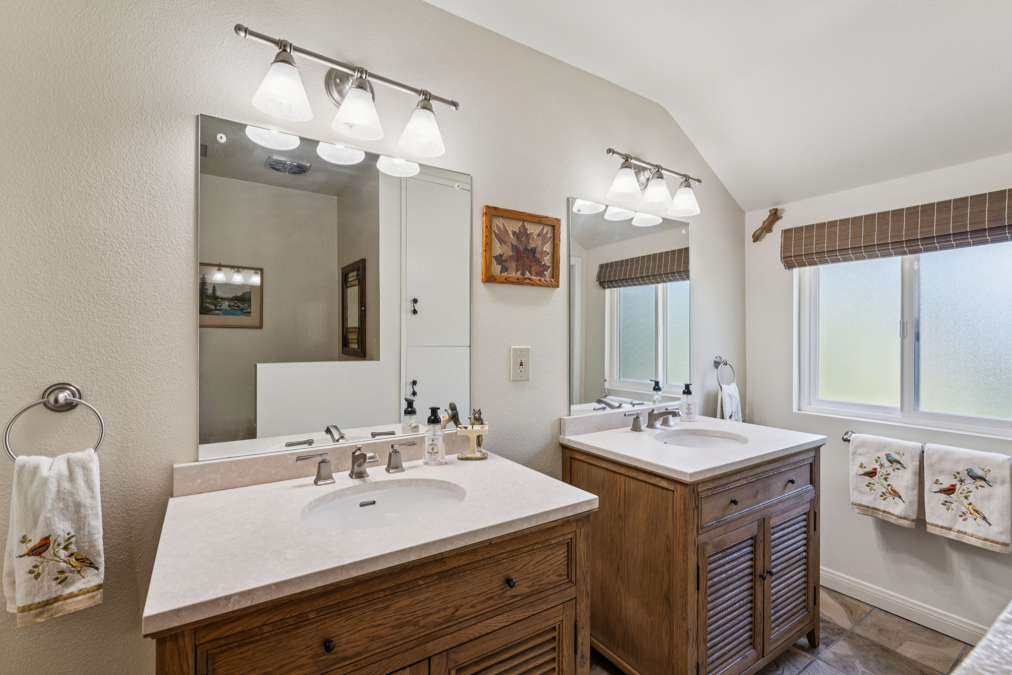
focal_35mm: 16
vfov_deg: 73.1
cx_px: 506
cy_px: 338
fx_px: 455
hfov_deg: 96.0
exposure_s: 1/2
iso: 100
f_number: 13
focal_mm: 16.2
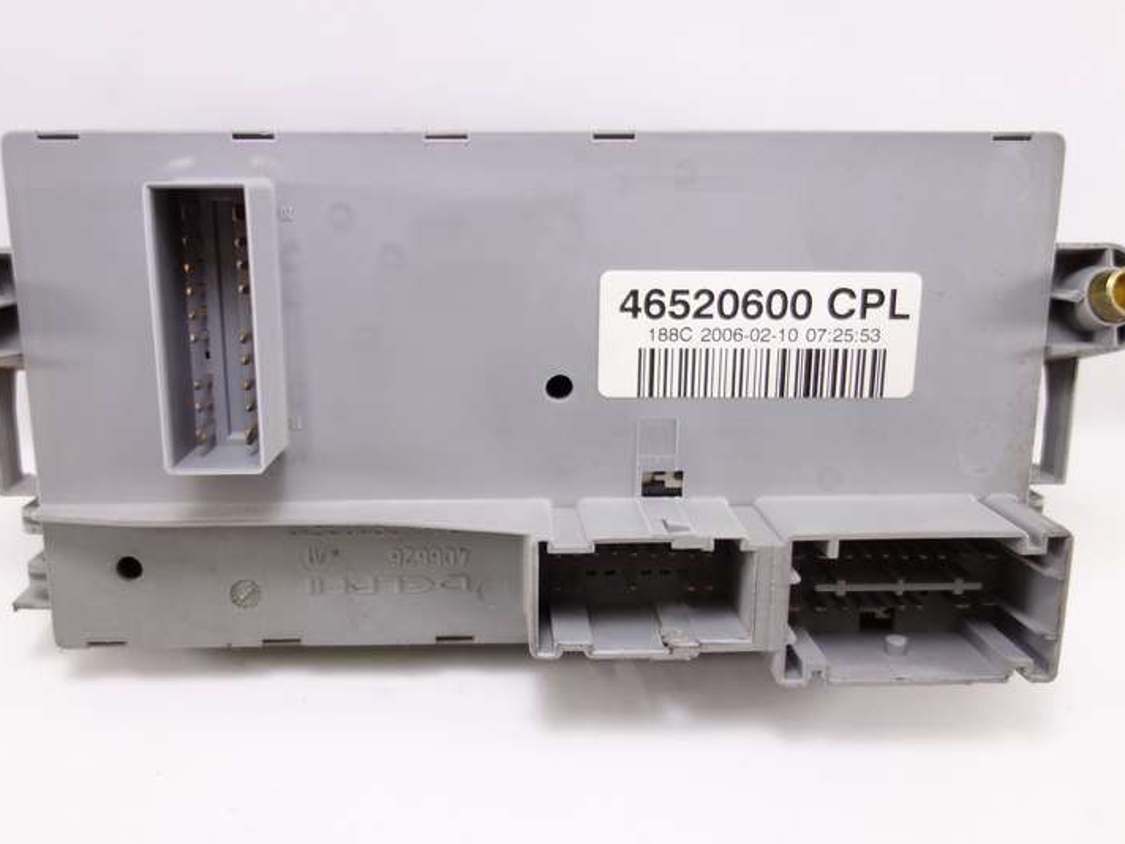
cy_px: 418
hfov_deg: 58.3
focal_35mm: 31
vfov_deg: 45.4
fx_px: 1007
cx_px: 526
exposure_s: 1/100
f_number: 1.8
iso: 125
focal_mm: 10.4
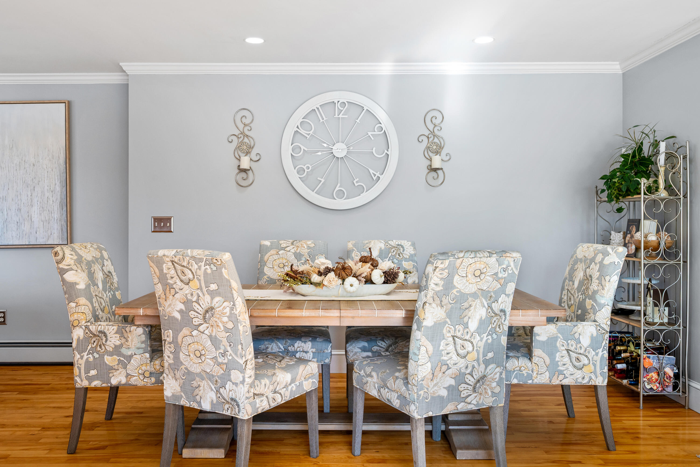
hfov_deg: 61.9
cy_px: 234
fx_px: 583
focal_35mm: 30
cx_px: 350
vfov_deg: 43.6
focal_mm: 30
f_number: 9
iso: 320
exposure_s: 1/3
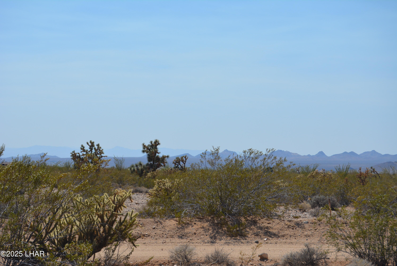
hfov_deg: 24.6
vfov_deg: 16.6
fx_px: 910
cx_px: 198
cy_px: 133
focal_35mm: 82
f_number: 8
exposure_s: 1/2000
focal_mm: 55
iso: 400
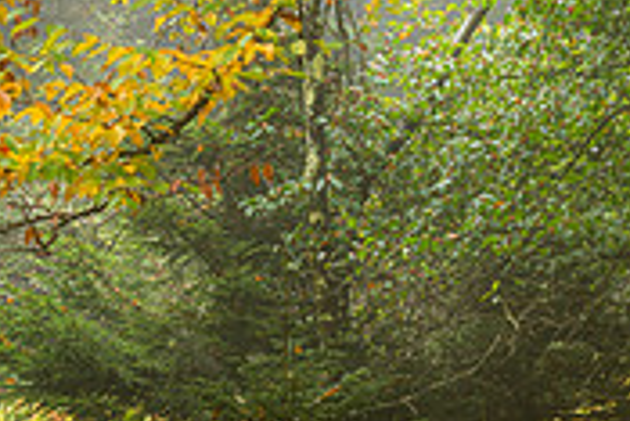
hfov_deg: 10.6
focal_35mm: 192
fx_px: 3363
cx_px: 695
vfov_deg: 7.2
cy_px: 117
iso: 64
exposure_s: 1/5
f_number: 13
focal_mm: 58
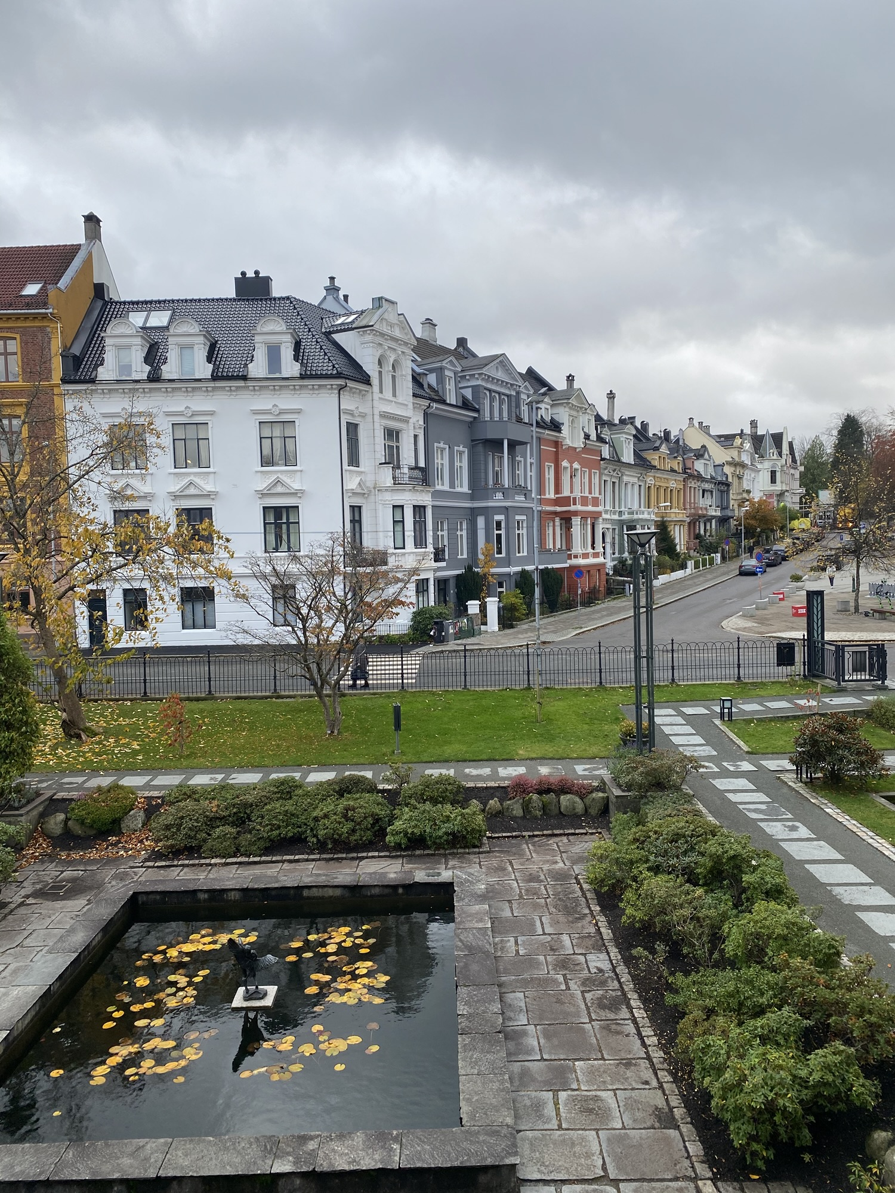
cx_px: 448
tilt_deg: -2.6
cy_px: 596
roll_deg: +1.5
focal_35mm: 26
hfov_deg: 53.1
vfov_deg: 67.3
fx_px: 896
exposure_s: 1/337
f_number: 1.8
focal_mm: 4.25
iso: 32
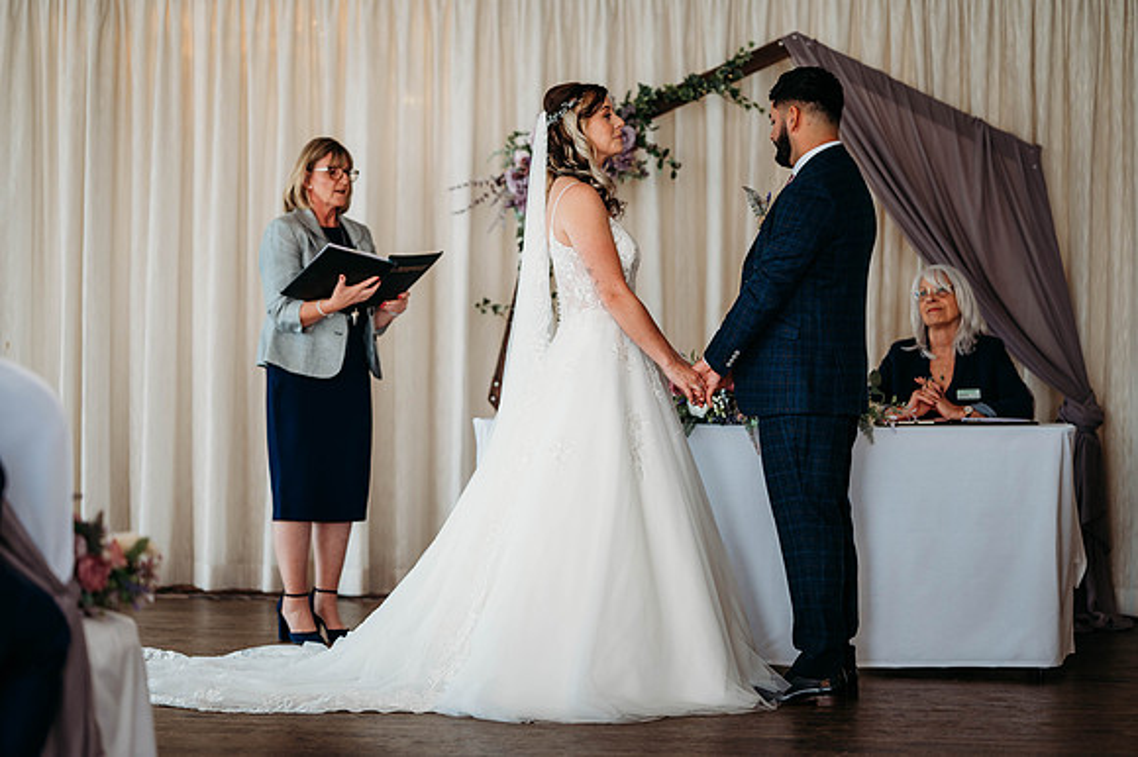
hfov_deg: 23.9
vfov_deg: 16.1
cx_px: 569
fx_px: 2685
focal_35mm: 85
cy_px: 378
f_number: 2
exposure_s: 1/200
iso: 180
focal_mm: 85
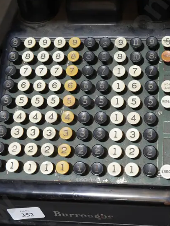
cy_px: 74
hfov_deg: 20.4
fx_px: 471
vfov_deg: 26.8
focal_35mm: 72
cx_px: 105
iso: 500
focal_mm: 19
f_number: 4.1
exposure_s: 1/60
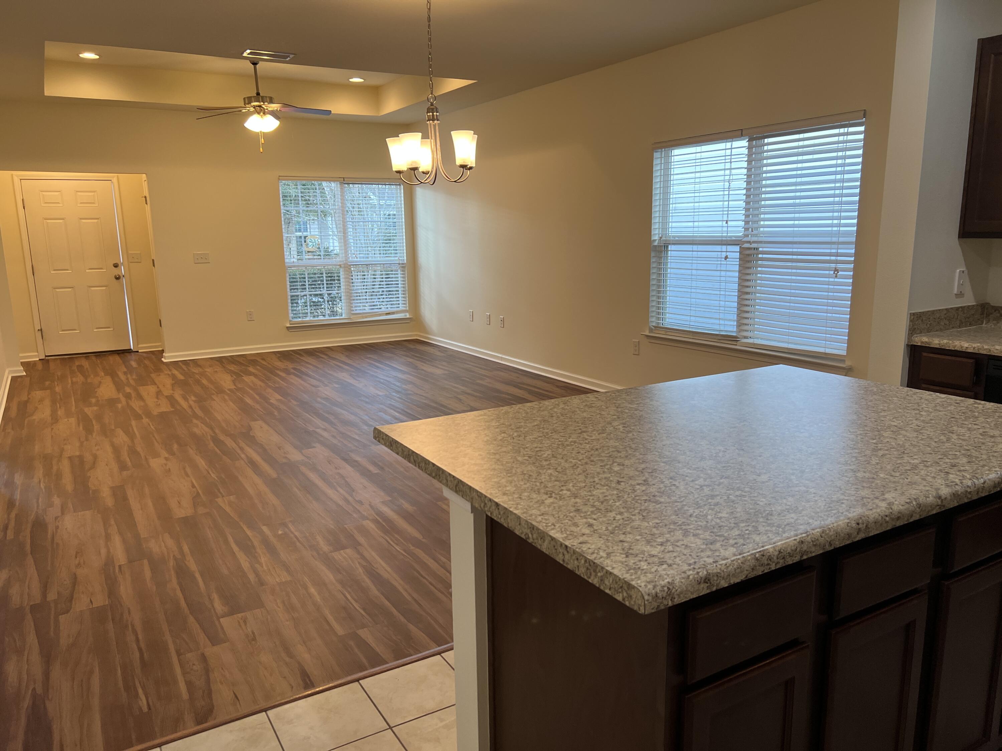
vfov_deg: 53.1
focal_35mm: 26
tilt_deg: -12.1
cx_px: 501
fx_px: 753
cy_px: 376
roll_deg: +0.8
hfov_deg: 67.3
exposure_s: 1/120
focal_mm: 5.7
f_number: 1.5
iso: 100
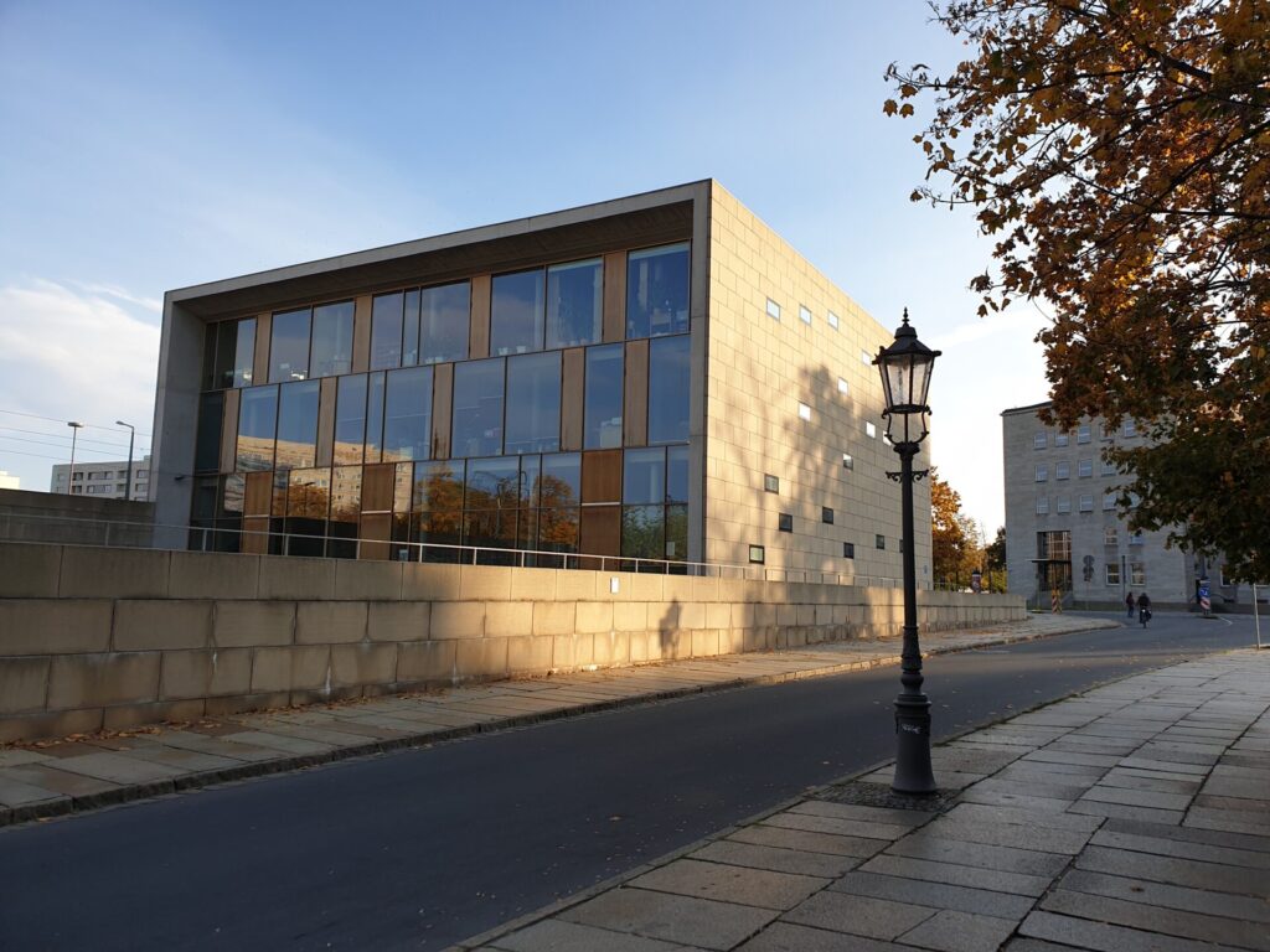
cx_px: 635
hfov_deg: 67.3
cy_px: 476
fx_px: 954
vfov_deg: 53.1
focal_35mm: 26
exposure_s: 1/577
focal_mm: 4.3
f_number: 2.4
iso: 50
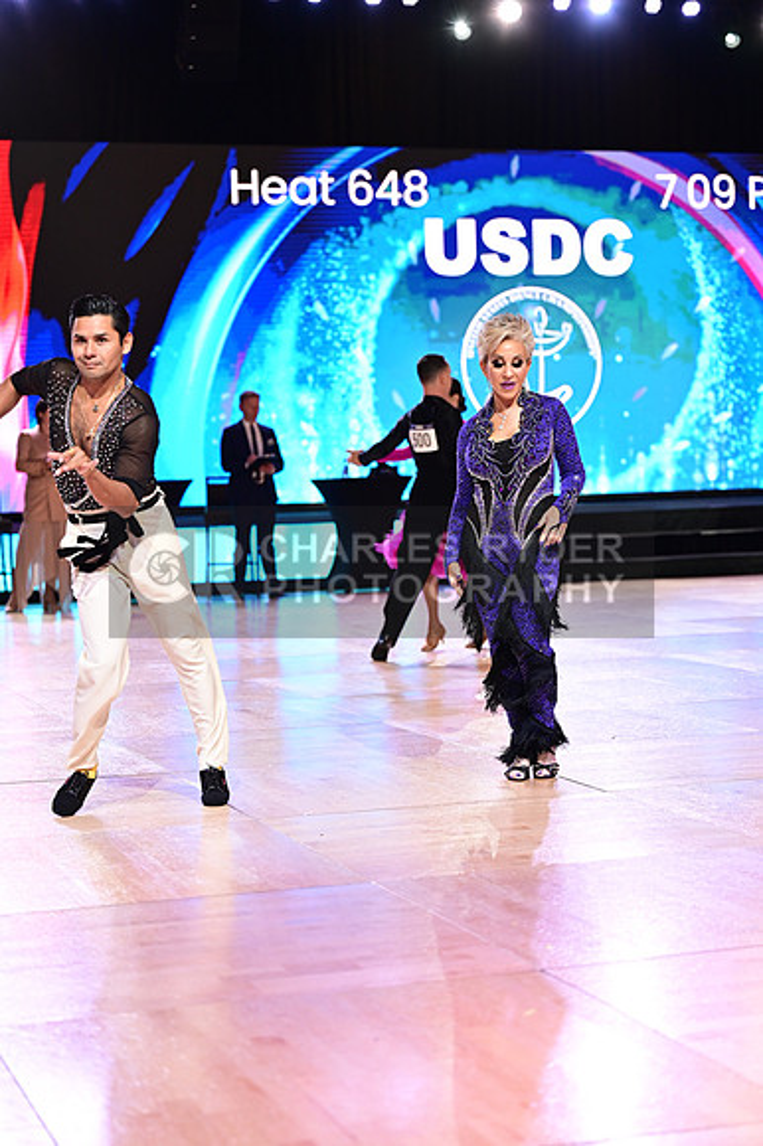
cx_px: 382
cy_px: 573
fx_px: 2228
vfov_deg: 28.9
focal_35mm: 70
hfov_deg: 19.4
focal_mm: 70
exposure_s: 1/500
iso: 2000
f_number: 2.8
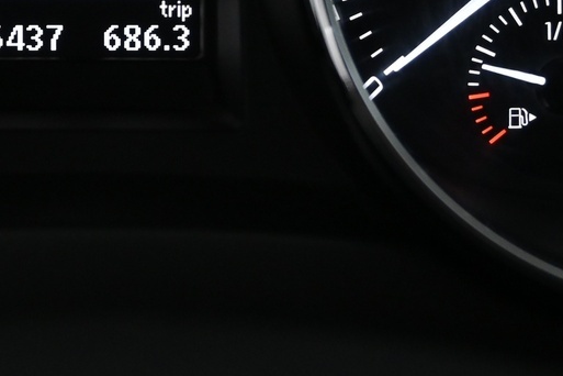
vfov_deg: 9.6
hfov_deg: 14.3
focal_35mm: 142
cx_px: 64
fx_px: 2221
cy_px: -24
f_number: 4.8
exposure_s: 1/50
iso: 1250
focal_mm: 30
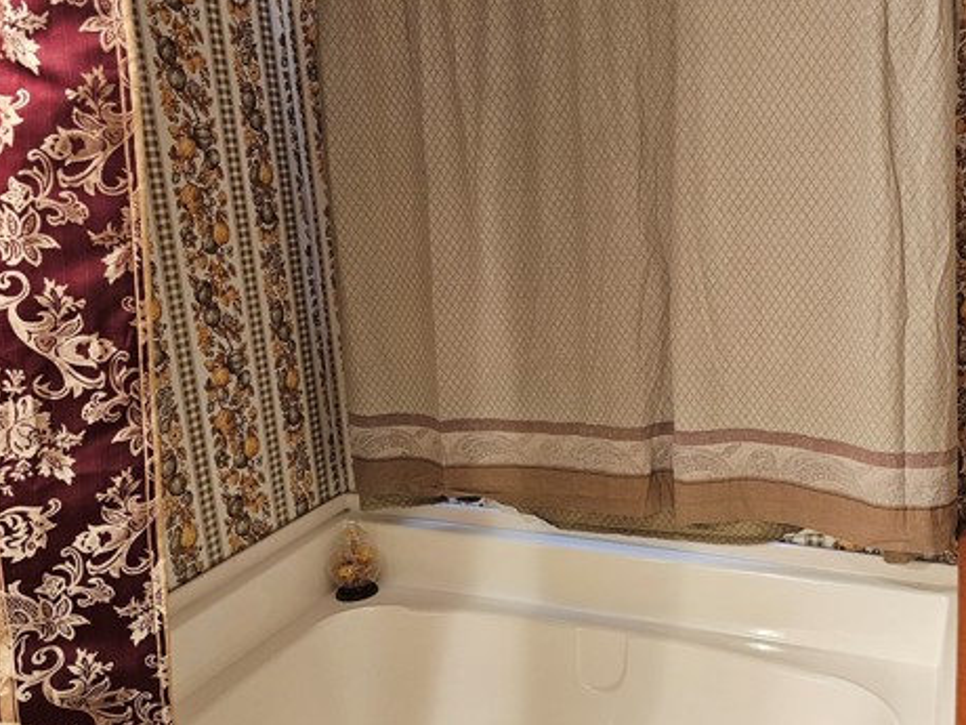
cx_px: 666
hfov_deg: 55.3
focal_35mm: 32
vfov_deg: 44.2
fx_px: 893
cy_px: 361
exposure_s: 1/120
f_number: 1.7
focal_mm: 6.3
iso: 640
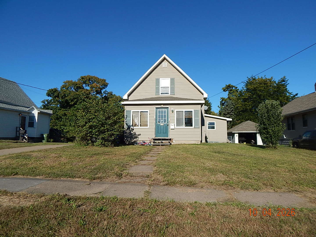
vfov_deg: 61.1
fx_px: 201
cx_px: 158
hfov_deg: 76.4
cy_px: 118
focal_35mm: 22
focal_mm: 4
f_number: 6
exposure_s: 1/640
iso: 125
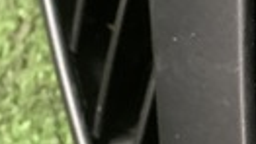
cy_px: -1
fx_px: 938
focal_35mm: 138
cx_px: 533
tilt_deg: -67.0
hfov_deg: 13.2
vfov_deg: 8.8
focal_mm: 4.25
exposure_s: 1/30
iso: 640
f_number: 1.8
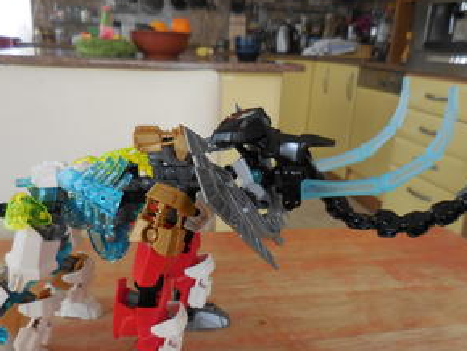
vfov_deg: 45.4
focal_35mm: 31
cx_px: 222
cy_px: 198
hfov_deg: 58.3
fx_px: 419
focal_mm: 4.5
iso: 400
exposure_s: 1/30
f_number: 3.3
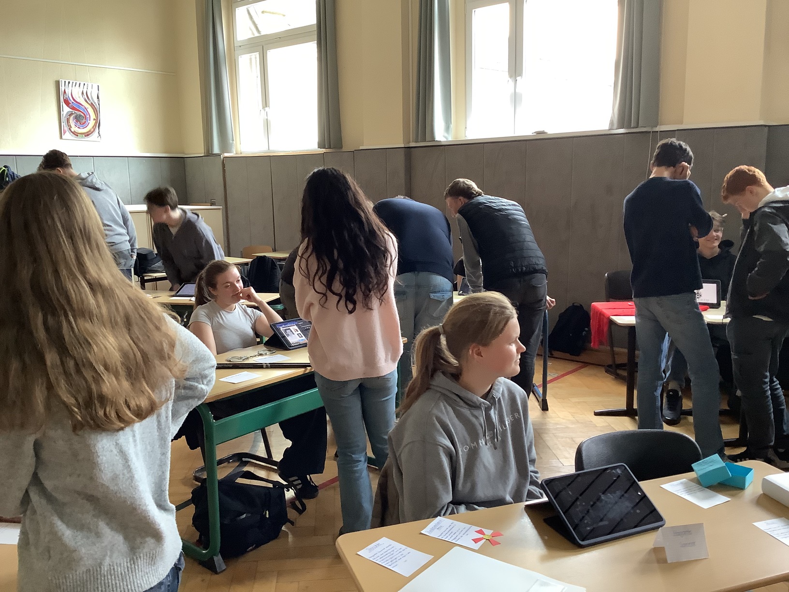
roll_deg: +0.6
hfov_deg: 58.4
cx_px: 394
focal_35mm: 31
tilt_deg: -10.5
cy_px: 296
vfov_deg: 45.4
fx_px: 707
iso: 250
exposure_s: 1/50
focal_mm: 3.3
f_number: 2.4
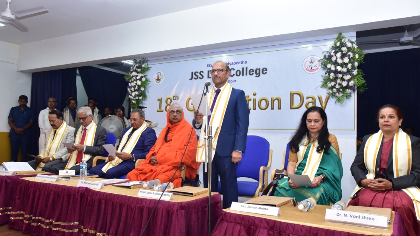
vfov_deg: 38.9
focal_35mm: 30
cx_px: 208
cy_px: 117
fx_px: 334
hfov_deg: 64.3
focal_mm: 28
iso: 2000
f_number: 7.1
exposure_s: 1/160
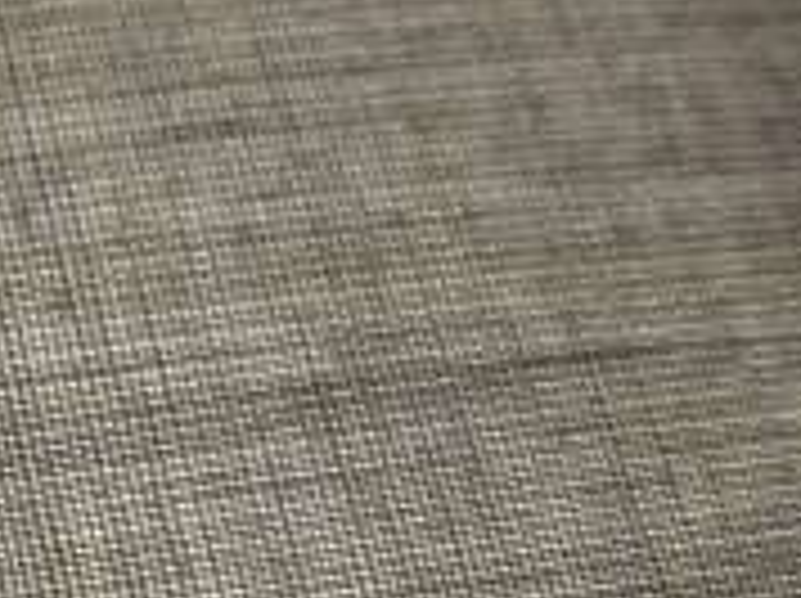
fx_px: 2080
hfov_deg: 19.2
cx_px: -392
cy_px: 531
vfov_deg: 16.2
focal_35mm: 90
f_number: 3.3
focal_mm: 4.3
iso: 320
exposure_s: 1/125
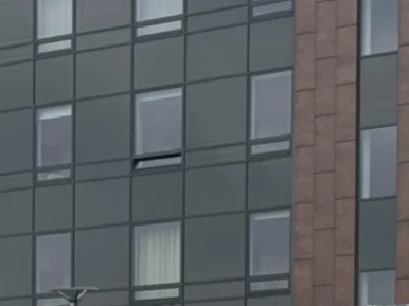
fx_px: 2822
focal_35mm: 239
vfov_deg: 6.1
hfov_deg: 8.3
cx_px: 256
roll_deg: -0.6
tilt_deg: -1.7
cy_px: 610
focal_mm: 6.76
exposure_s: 1/917
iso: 64
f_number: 1.78
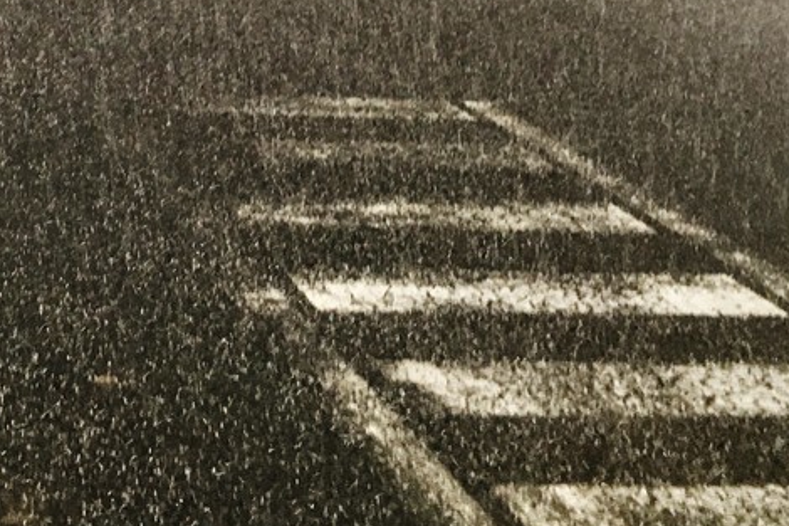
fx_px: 1687
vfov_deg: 16.7
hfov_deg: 24.9
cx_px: -27
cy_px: -153
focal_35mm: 77
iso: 100
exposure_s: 1/30
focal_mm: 4.15
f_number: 2.2
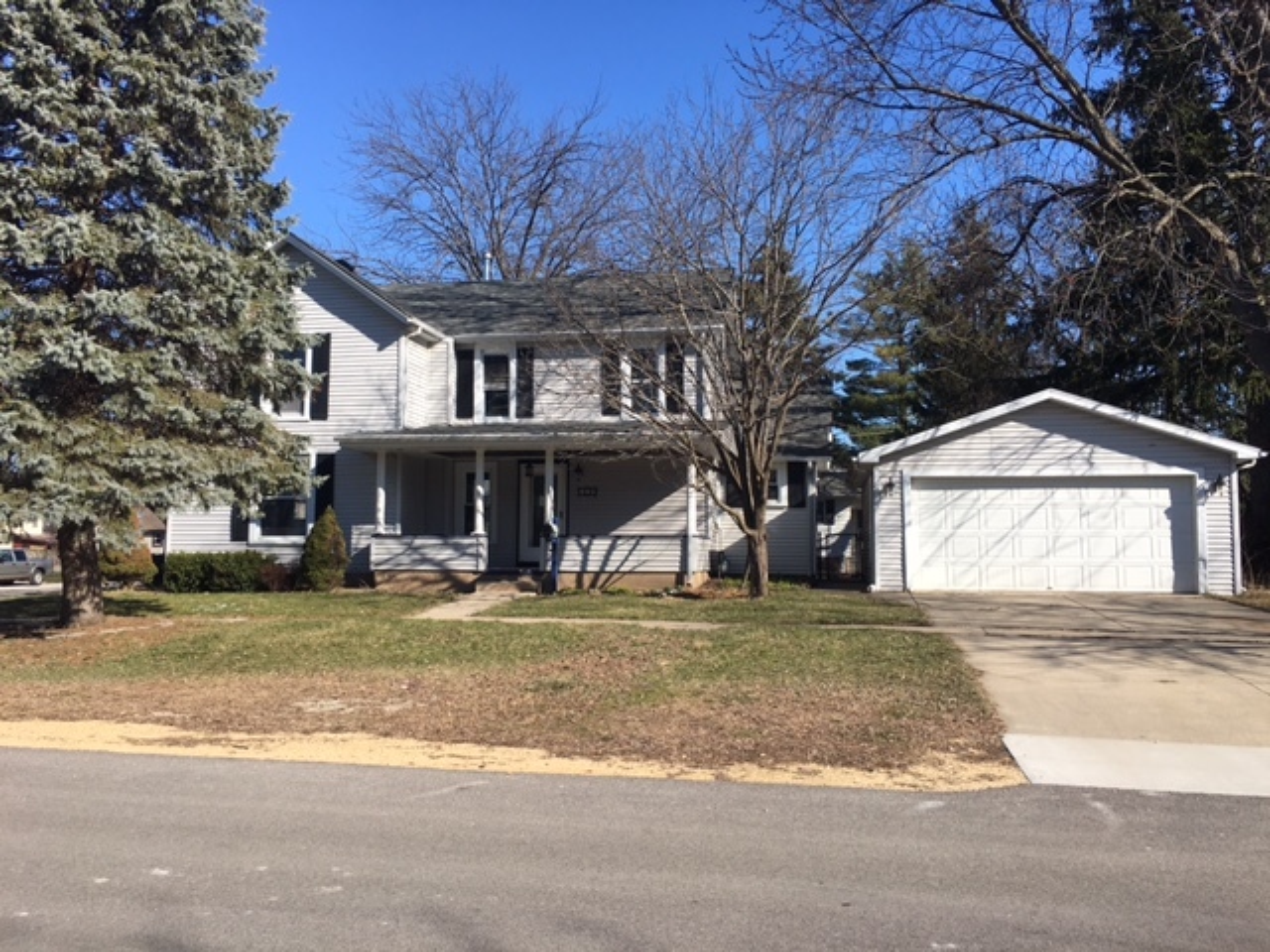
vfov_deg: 48.2
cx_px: 635
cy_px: 476
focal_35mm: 29
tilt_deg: +6.2
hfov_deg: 61.7
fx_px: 1064
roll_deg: -1.3
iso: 25
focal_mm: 4.15
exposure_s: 1/1304
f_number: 2.2
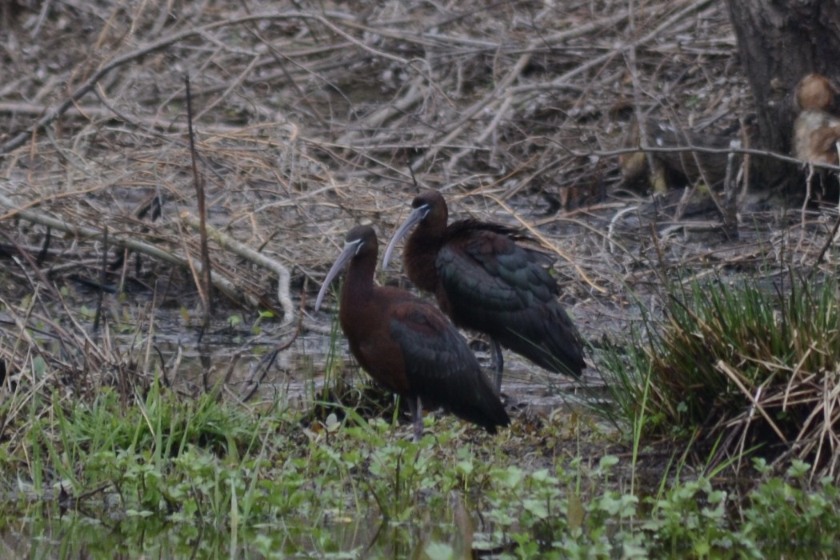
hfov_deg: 4.6
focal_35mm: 450
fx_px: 10499
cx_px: 420
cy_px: 280
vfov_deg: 3.1
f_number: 5.6
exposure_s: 1/160
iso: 400
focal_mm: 300
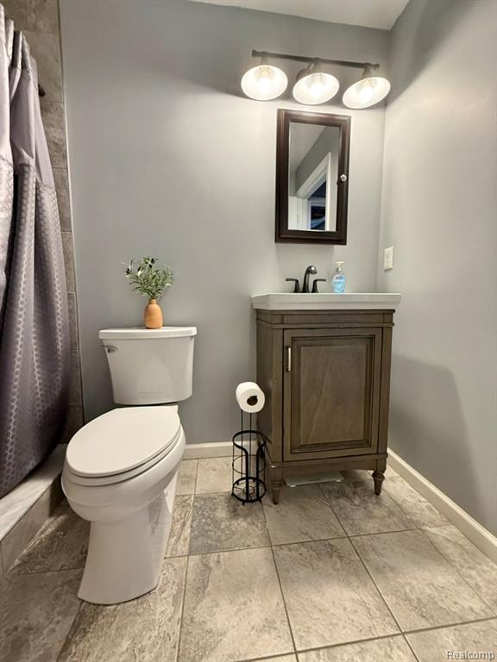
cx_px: 248
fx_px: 268
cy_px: 331
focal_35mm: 14
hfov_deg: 85.7
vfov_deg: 102.1
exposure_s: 1/60
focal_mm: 2.22
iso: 400
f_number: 2.2
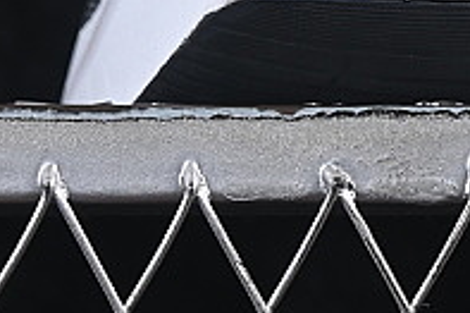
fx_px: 5374
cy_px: -428
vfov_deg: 3.3
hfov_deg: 5.0
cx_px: 666
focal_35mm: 412
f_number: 8
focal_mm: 50
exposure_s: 1/80
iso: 160
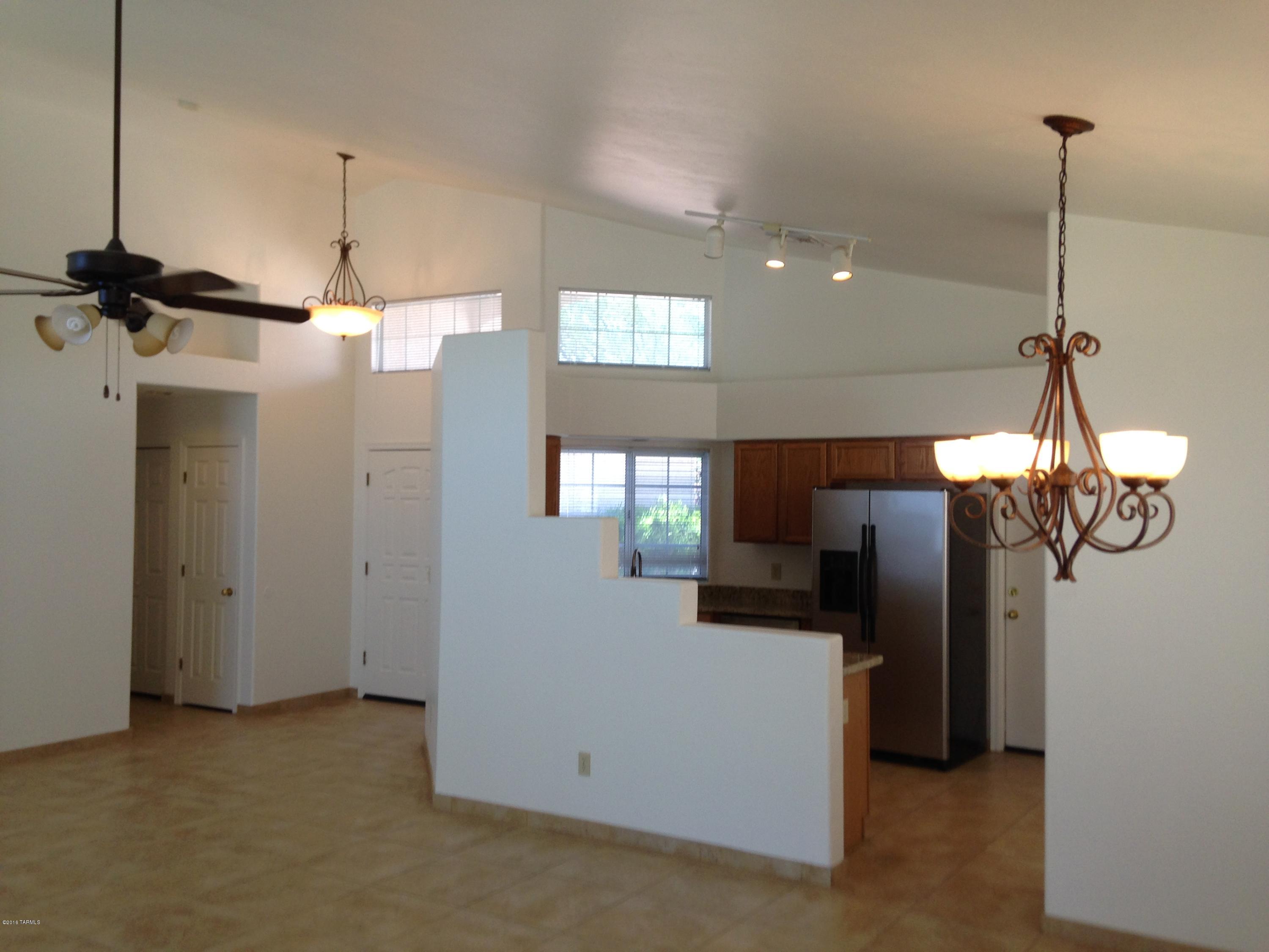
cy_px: 476
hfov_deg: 55.4
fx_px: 1210
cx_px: 634
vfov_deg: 42.9
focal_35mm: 33
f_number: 2.4
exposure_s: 1/60
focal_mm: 4.12
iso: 64
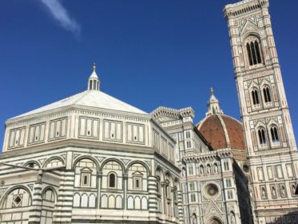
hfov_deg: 52.5
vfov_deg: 40.6
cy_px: 133
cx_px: 137
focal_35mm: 35
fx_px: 301
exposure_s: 1/2262
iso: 25
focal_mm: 4.15
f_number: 2.2
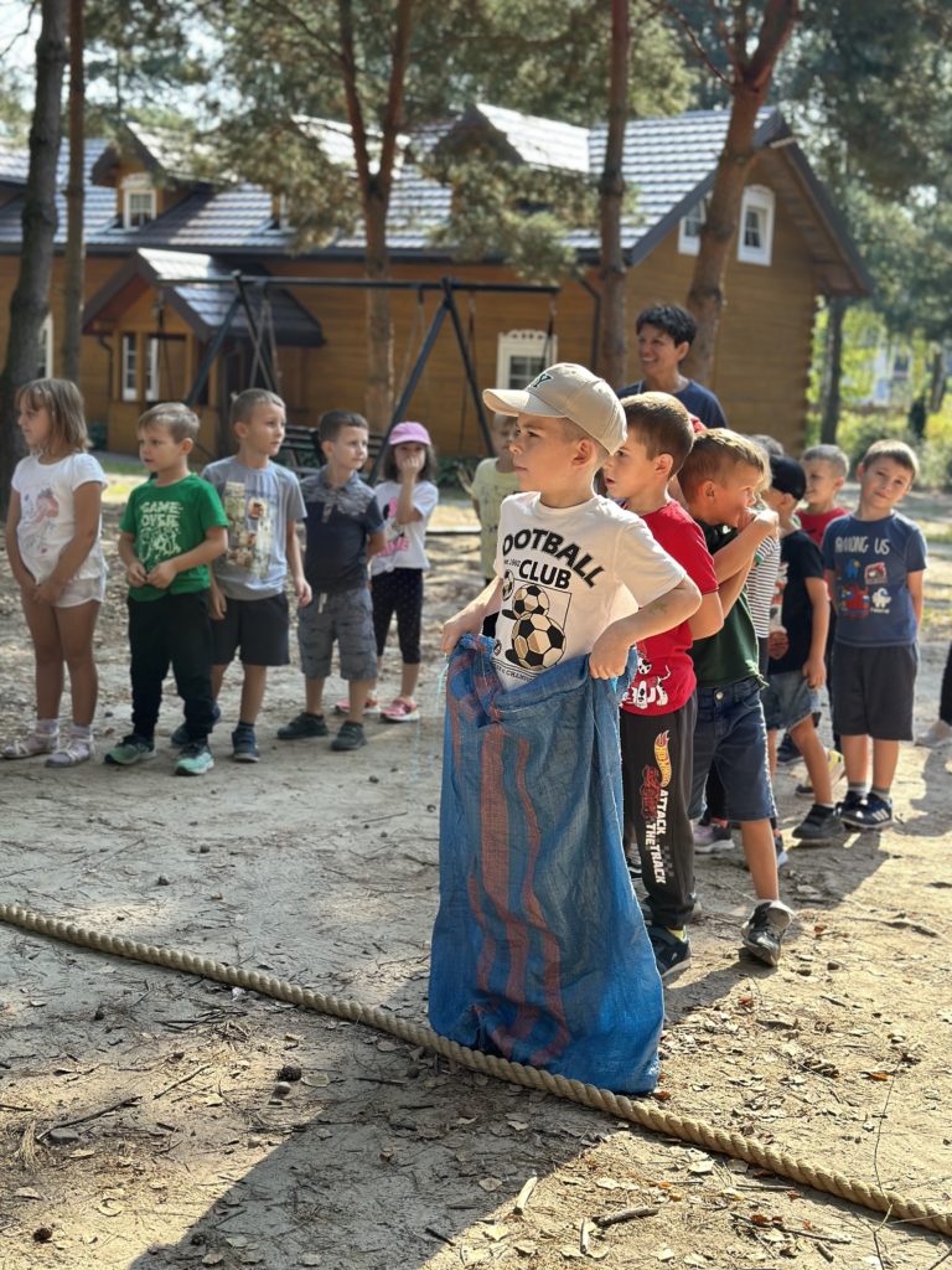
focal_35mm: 48
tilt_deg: -8.0
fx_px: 1760
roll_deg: -5.2
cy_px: 635
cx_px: 476
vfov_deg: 39.7
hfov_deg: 30.3
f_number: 1.78
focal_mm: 6.86
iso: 80
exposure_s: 1/850
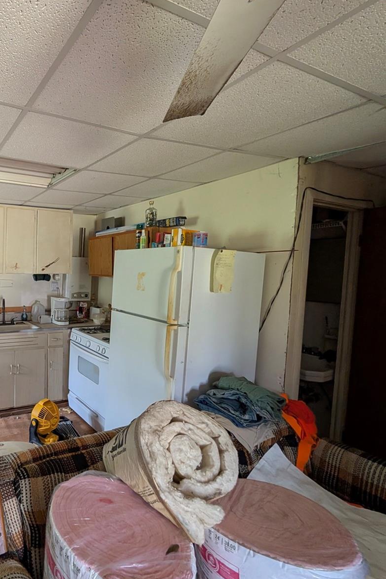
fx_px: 273
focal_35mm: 17
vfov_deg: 93.3
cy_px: 287
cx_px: 45
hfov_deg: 60.7
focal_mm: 2.02
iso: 136
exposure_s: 1/40
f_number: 1.7
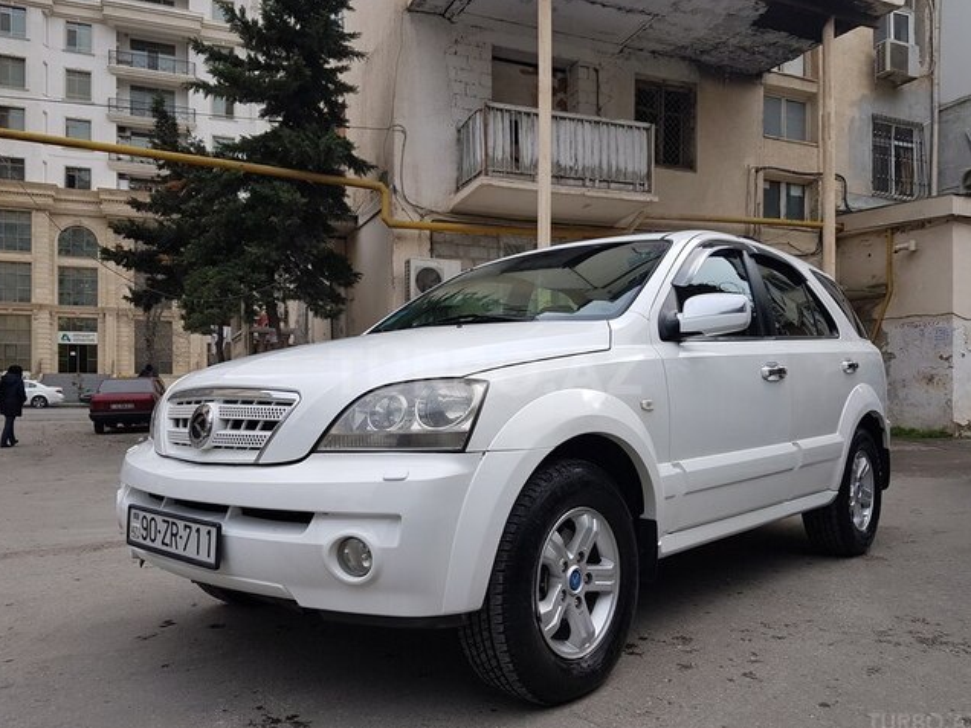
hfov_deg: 65.3
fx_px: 757
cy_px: 372
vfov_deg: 51.4
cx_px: 486
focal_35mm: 27
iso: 40
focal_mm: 4.2
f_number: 1.7
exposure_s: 1/652
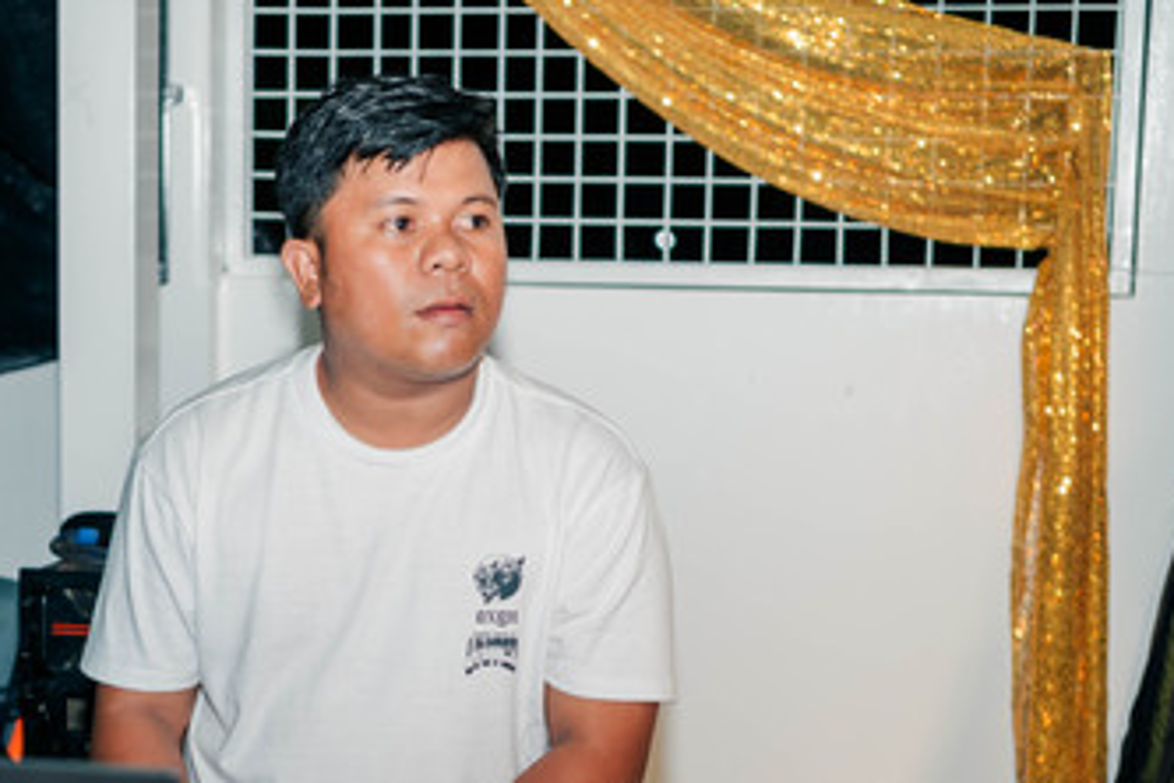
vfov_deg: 18.1
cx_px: 384
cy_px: 577
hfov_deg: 26.8
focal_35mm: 75
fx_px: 2446
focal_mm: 50
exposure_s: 1/200
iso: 640
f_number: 2.8
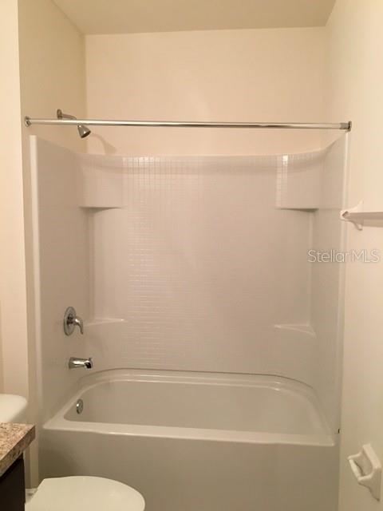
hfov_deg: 48.2
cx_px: 192
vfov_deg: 61.7
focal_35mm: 29
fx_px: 428
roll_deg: -1.8
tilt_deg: -6.1
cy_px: 256
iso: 80
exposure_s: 1/30
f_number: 2.2
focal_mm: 4.15
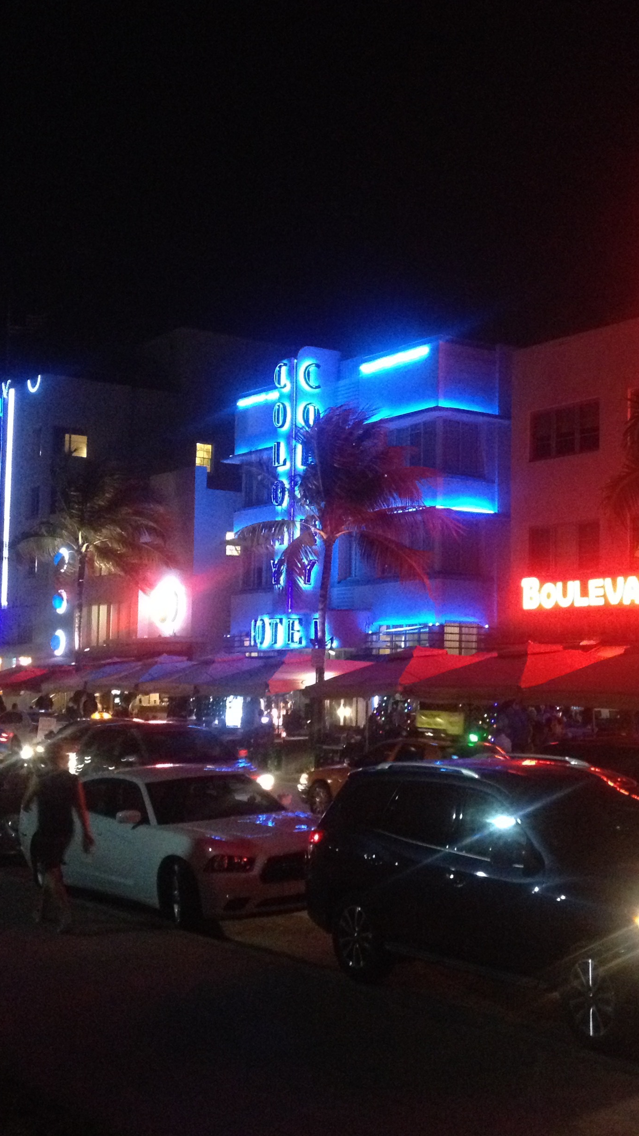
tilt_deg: +2.9
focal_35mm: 51
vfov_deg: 40.6
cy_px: 567
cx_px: 524
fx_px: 1536
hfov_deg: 23.1
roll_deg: -0.3
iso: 500
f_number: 2.4
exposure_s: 1/15
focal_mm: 4.28
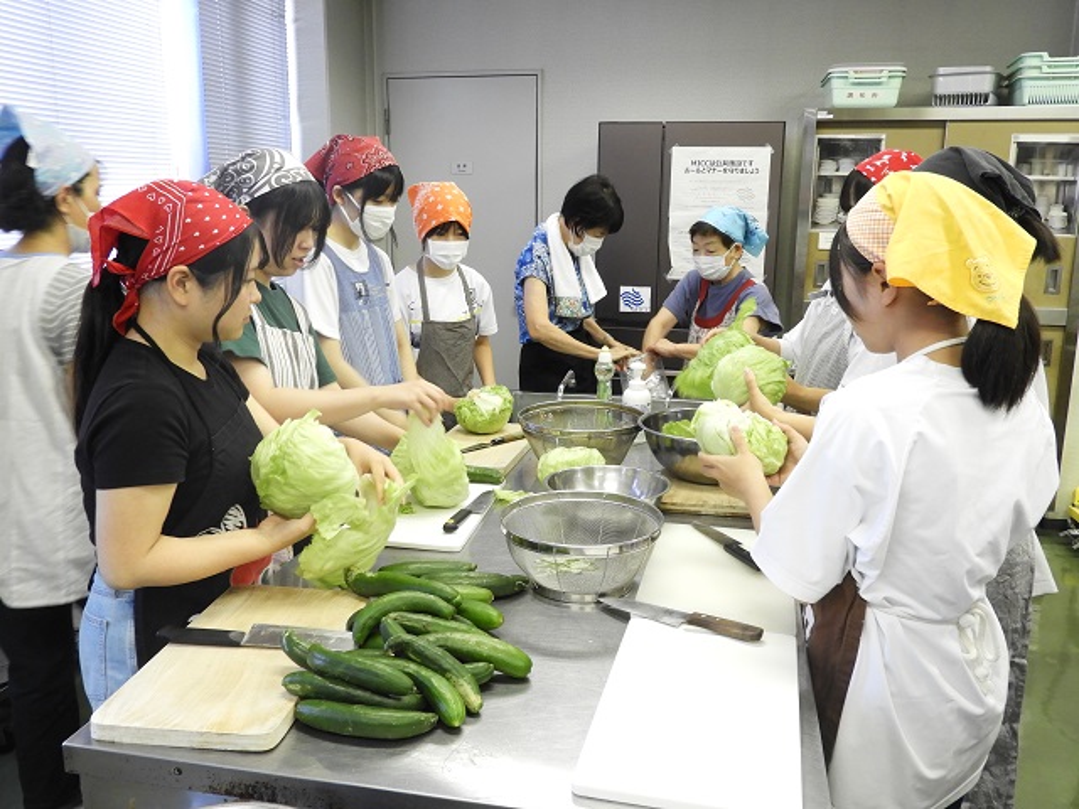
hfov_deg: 60.0
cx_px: 540
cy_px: 404
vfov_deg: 46.8
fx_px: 935
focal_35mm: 30
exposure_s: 1/30
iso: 400
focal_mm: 5.4
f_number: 3.5
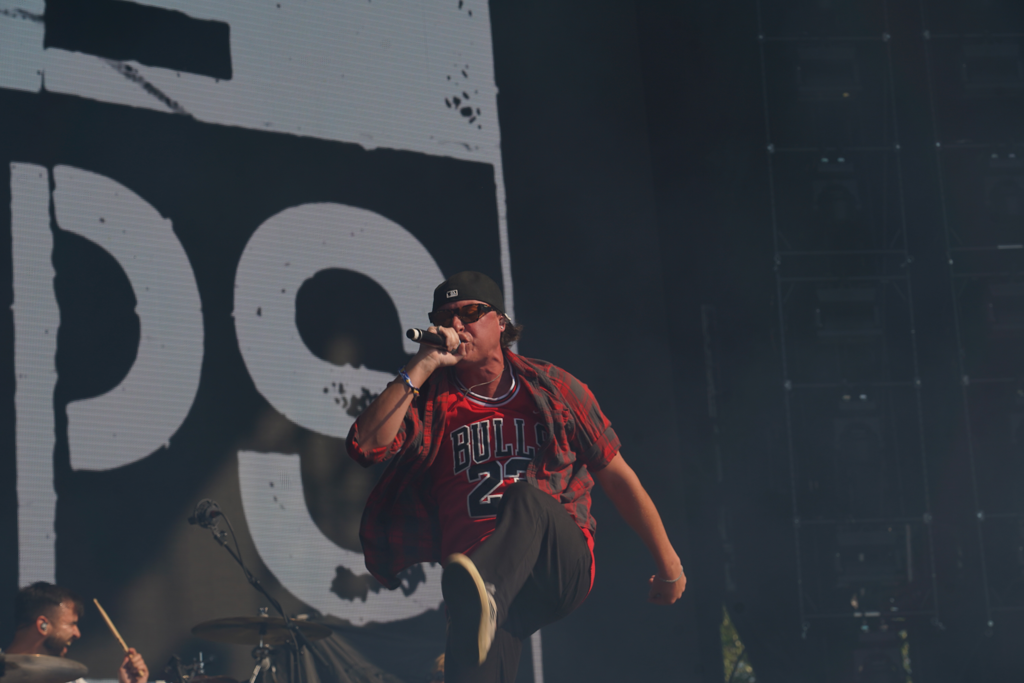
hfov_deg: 19.5
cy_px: 342
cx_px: 512
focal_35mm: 105
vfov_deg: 13.0
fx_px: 2986
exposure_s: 1/500
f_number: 8
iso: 100
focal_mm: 105
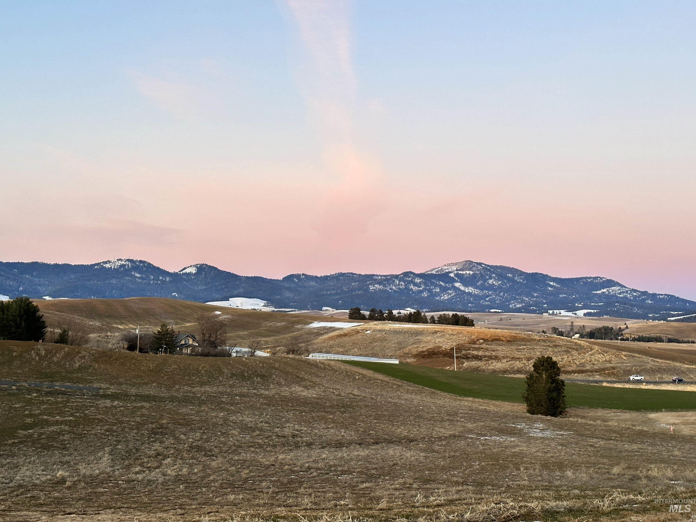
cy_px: 259
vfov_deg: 29.7
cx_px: 353
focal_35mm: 49
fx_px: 985
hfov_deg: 38.9
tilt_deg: +1.7
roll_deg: -1.1
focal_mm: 6.86
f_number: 1.78
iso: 64
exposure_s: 1/121
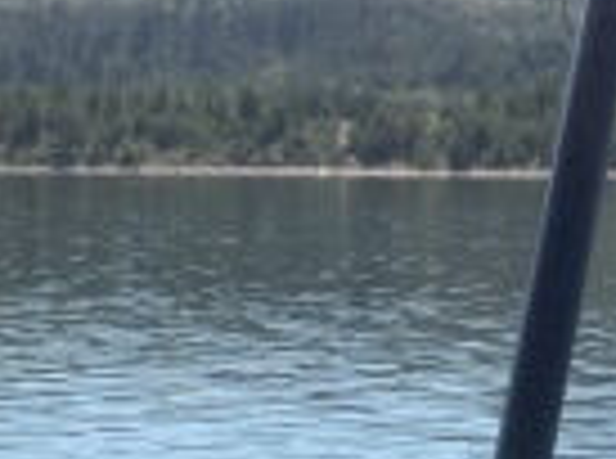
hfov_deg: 13.2
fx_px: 2662
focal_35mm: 150
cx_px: 391
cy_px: 216
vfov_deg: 9.8
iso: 16
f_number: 2.2
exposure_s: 1/416
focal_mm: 2.87
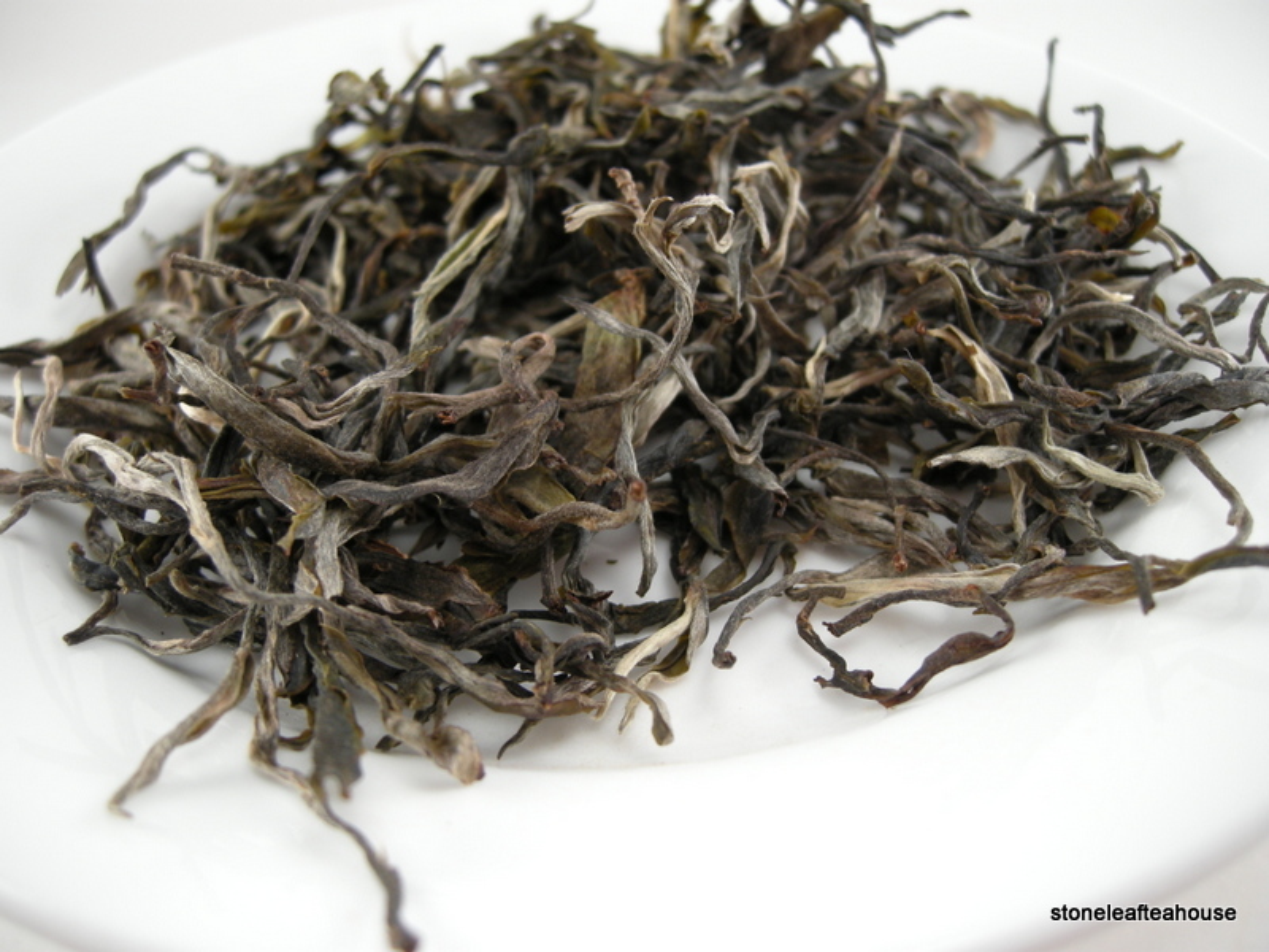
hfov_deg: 52.6
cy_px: 476
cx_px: 634
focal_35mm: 35
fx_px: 1283
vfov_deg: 40.7
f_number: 2.7
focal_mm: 7.5
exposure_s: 1/60
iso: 91
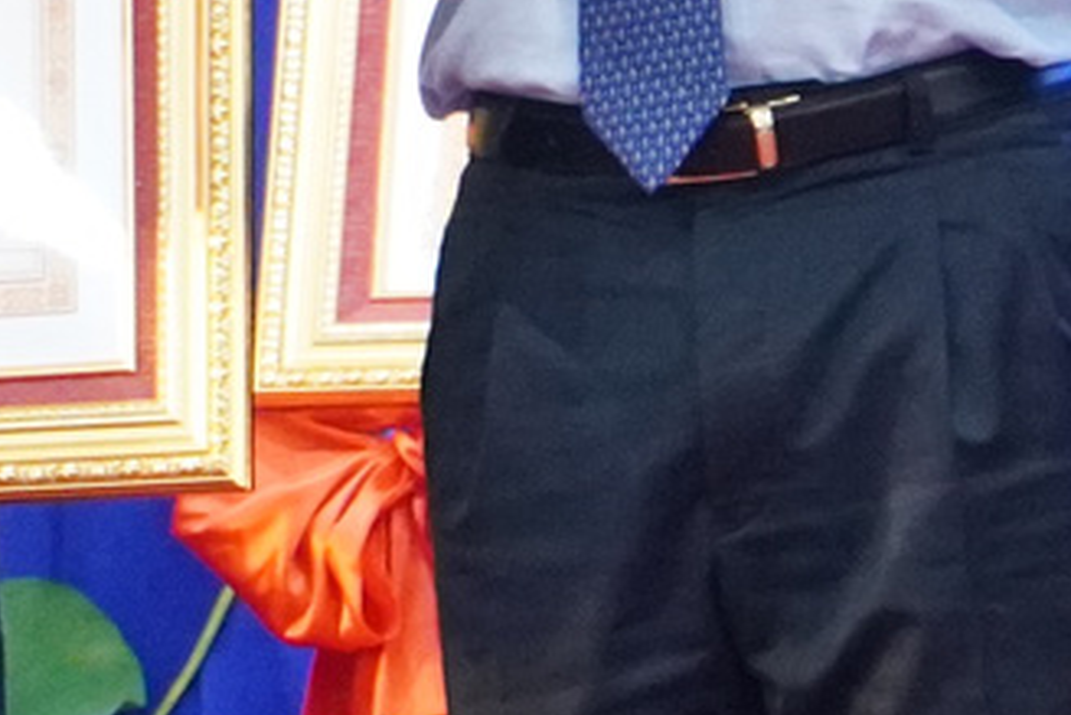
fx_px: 28573
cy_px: -276
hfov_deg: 2.1
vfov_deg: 1.4
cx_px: 549
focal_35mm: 960
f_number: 4
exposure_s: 1/80
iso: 3200
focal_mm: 105
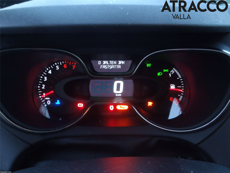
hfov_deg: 63.4
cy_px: 86
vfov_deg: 49.7
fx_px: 186
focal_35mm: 28
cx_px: 115
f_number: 3.5
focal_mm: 5
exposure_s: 1/4
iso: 200
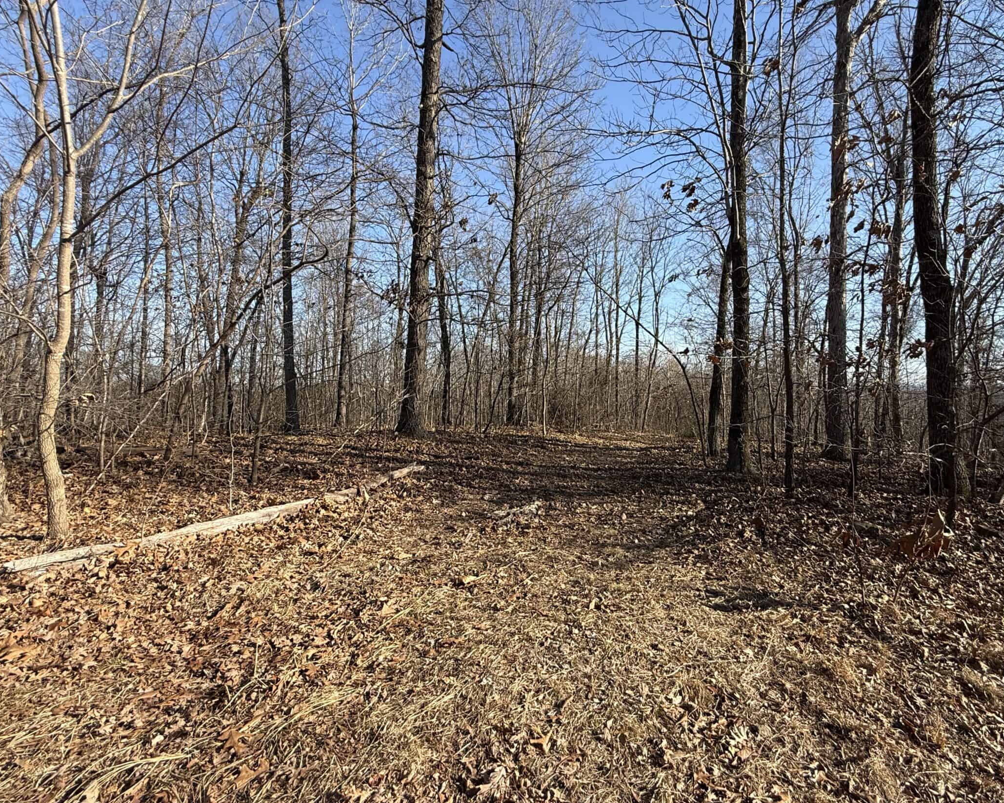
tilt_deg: +0.8
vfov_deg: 76.9
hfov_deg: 89.2
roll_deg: +0.0
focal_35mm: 17
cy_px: 382
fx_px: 505
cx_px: 566
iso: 50
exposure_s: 1/734
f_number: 2.2
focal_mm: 2.22
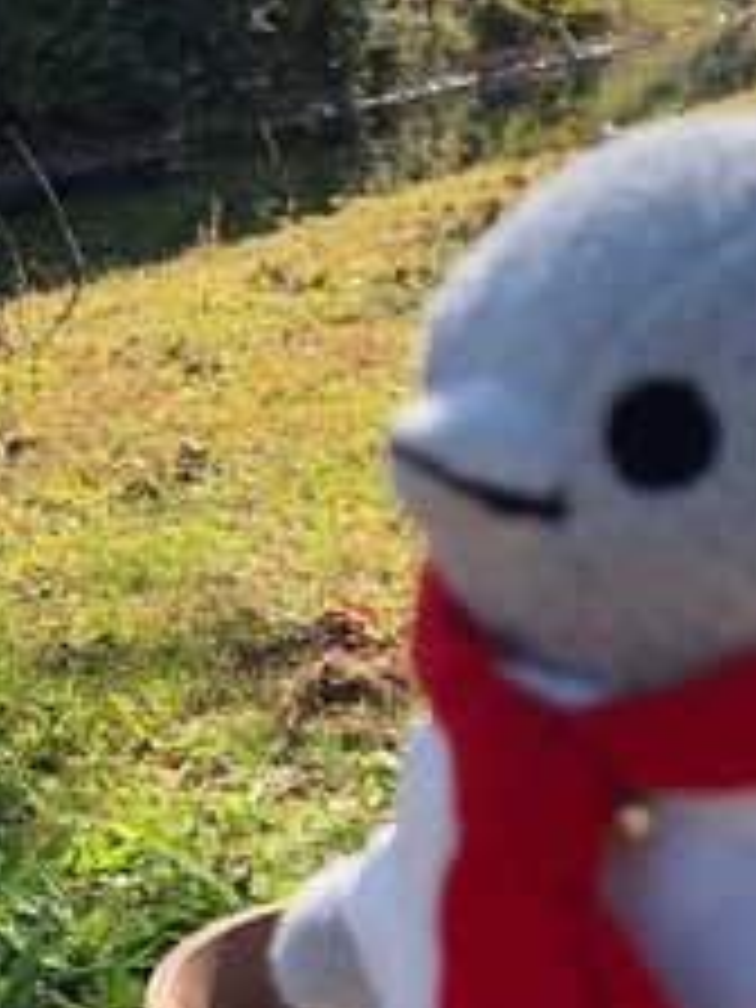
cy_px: 374
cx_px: 180
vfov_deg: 19.6
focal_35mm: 100
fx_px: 2912
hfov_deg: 14.7
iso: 20
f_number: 1.8
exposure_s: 1/774
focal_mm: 3.99
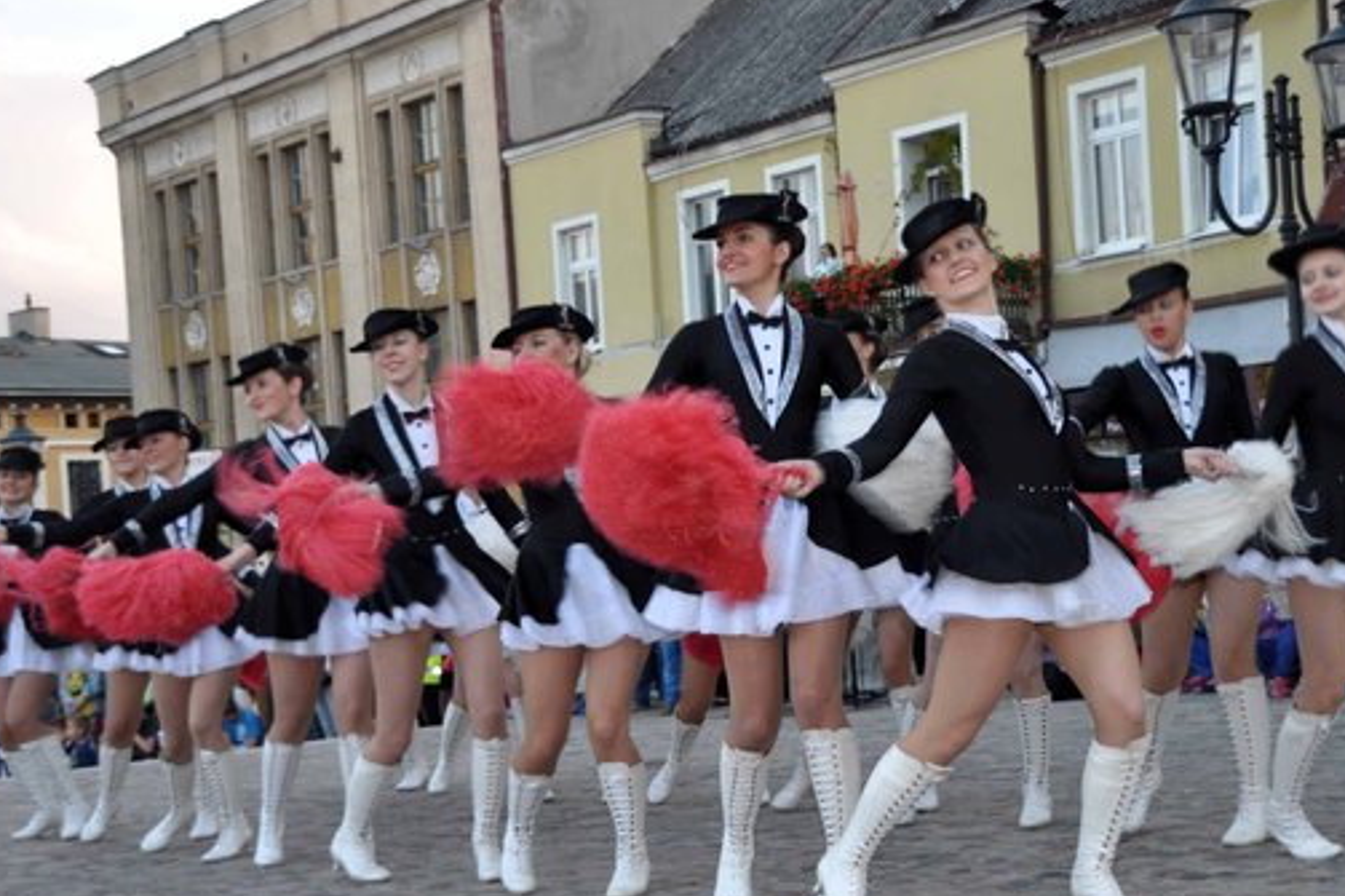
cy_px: 570
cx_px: 749
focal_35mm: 62
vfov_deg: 21.8
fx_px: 2315
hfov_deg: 32.4
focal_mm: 32
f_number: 4.2
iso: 200
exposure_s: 1/50
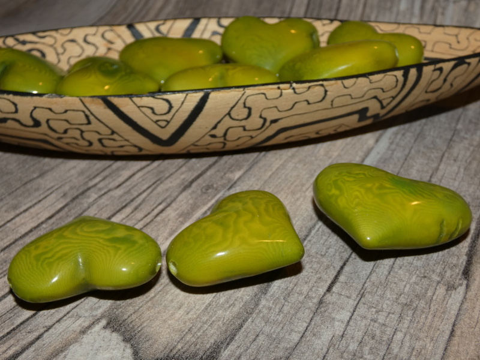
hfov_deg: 49.0
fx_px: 527
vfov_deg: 37.7
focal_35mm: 38
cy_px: 180
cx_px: 240
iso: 80
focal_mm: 6.8
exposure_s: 1/60
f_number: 3.5
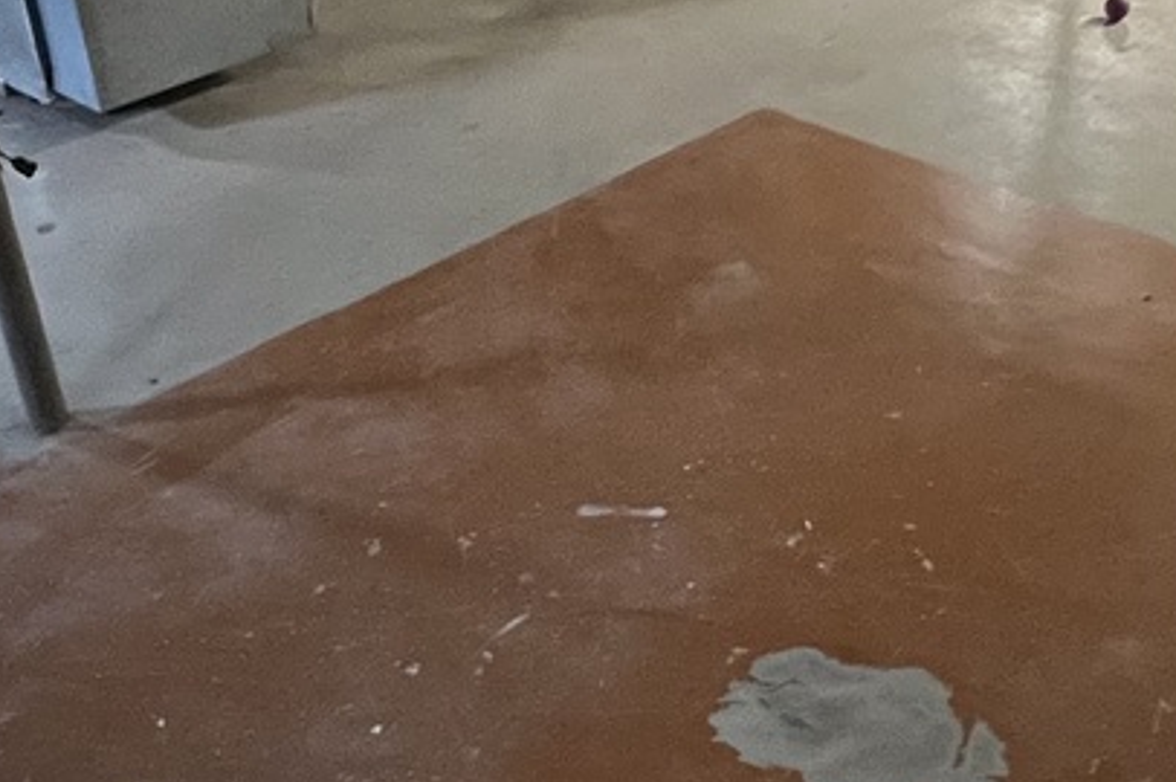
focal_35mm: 48
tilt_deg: -33.6
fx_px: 1567
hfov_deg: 40.9
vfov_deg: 28.0
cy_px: 388
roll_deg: +1.1
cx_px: 710
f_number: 1.8
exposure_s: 1/30
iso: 1000
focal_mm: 1.57
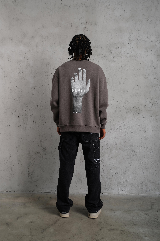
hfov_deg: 37.9
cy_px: 120
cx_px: 80
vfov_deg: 54.4
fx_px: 233
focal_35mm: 35
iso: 160
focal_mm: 23
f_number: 5
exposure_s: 1/160
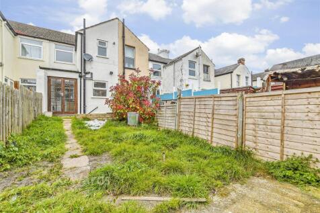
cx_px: 160
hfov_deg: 100.4
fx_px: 133
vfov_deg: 77.3
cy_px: 106
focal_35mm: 15
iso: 160
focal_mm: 10
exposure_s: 1/200
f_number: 8
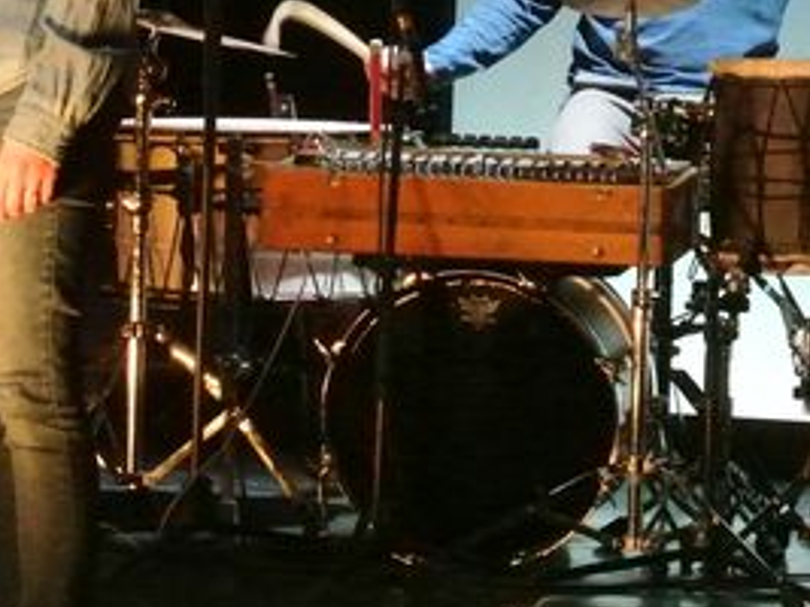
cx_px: 768
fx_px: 5613
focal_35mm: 240
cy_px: -114
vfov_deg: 6.2
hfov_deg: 8.2
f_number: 7.1
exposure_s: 1/40
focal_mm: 30.9
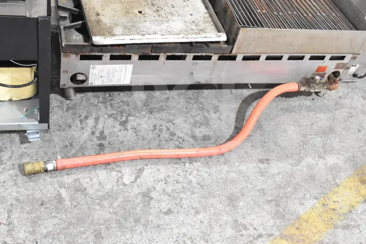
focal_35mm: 42
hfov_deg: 46.4
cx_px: 183
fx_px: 427
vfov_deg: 31.9
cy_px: 122
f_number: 8
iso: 6400
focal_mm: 28
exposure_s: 1/160
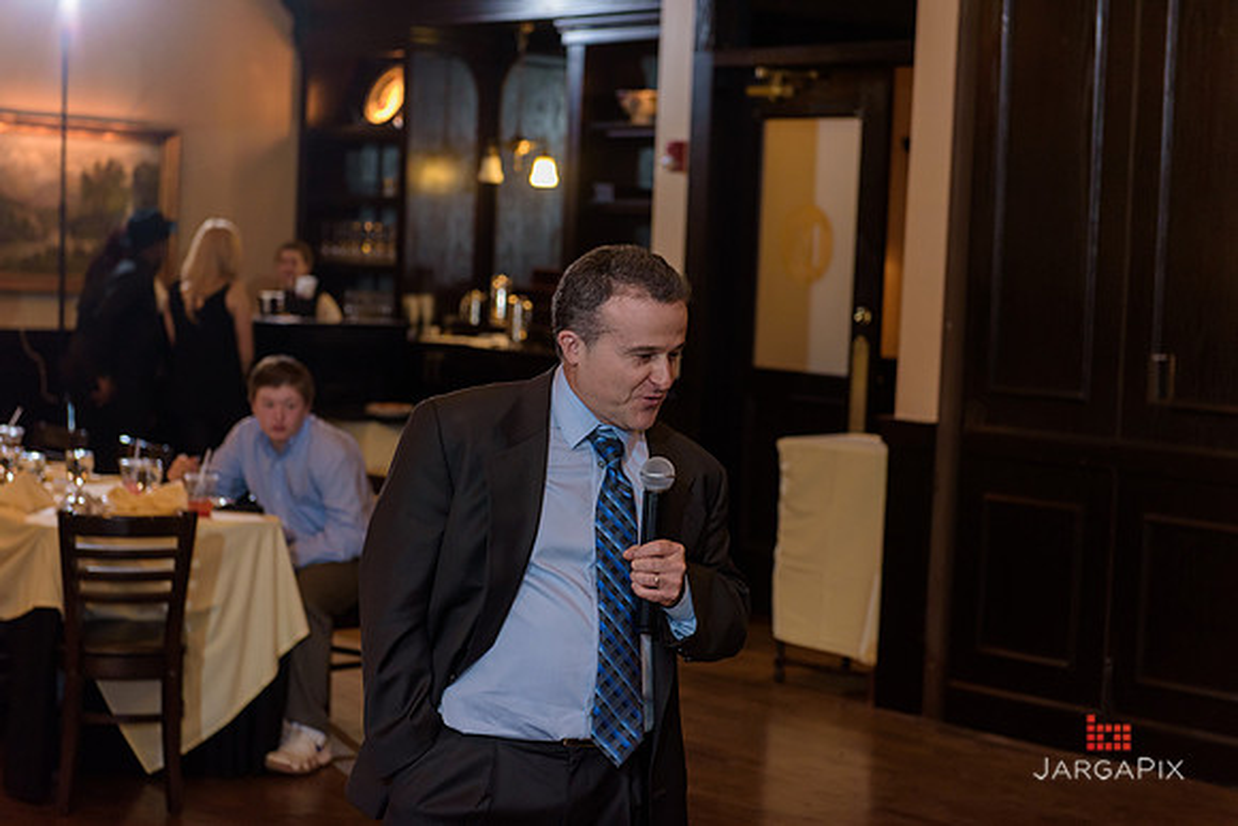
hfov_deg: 28.8
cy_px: 413
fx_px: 2408
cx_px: 619
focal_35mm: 70
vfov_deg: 19.5
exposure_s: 1/125
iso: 1600
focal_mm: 70
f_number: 3.2
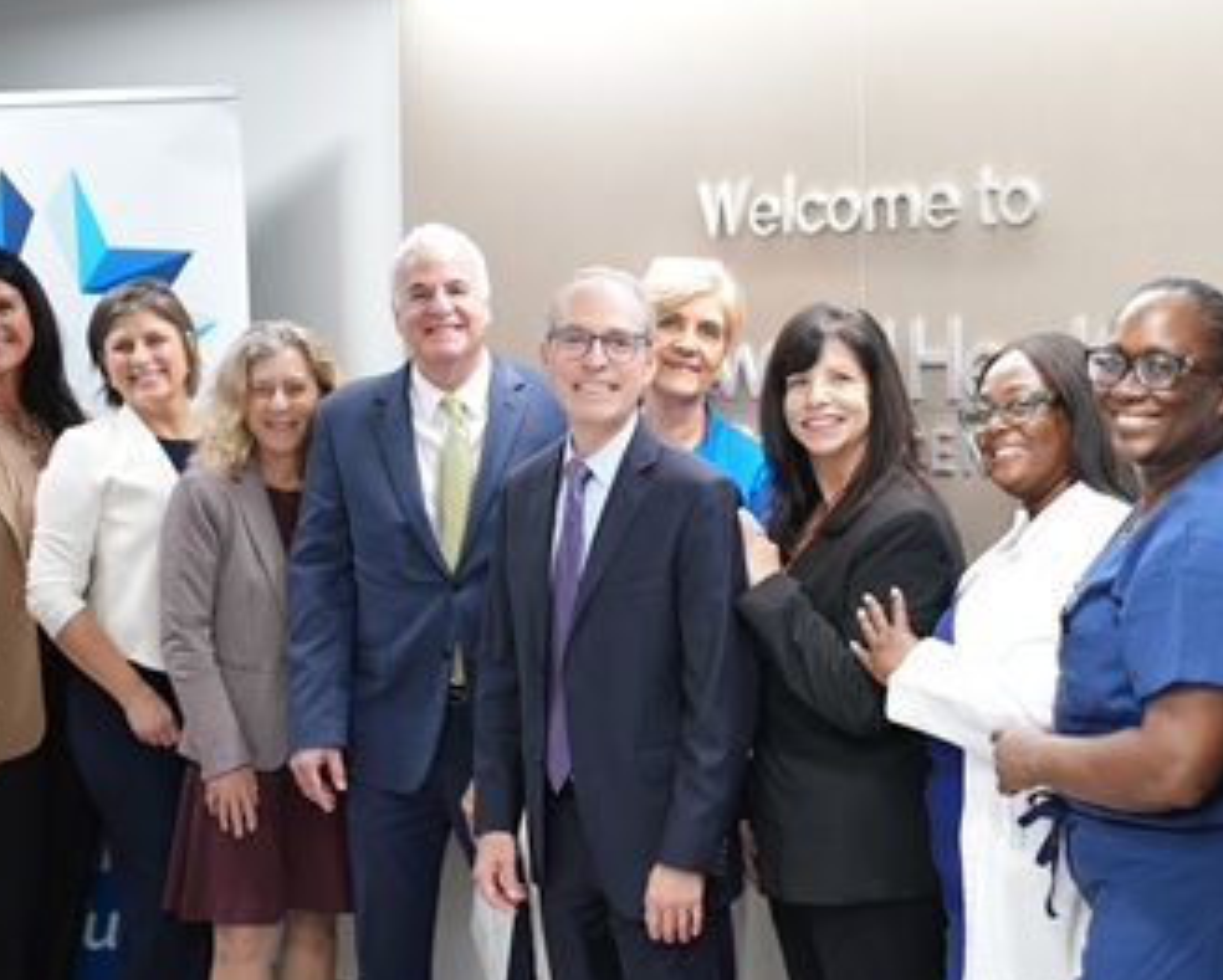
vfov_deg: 25.4
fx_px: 2174
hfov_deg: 31.1
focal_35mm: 60
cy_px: 581
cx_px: 858
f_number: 1.8
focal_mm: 35
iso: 200
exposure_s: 1/50
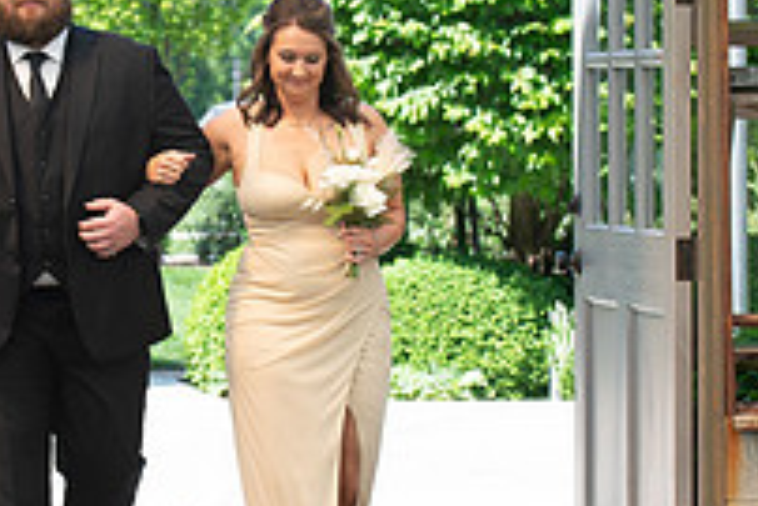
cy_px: 356
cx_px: 154
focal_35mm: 254
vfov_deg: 5.4
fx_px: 5352
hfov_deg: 8.1
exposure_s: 1/250
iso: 160
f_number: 5
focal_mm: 70
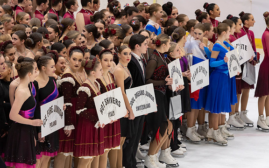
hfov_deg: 9.1
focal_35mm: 231
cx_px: 135
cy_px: 81
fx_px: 1693
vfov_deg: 5.7
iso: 800
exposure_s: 1/400
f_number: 4.5
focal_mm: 150
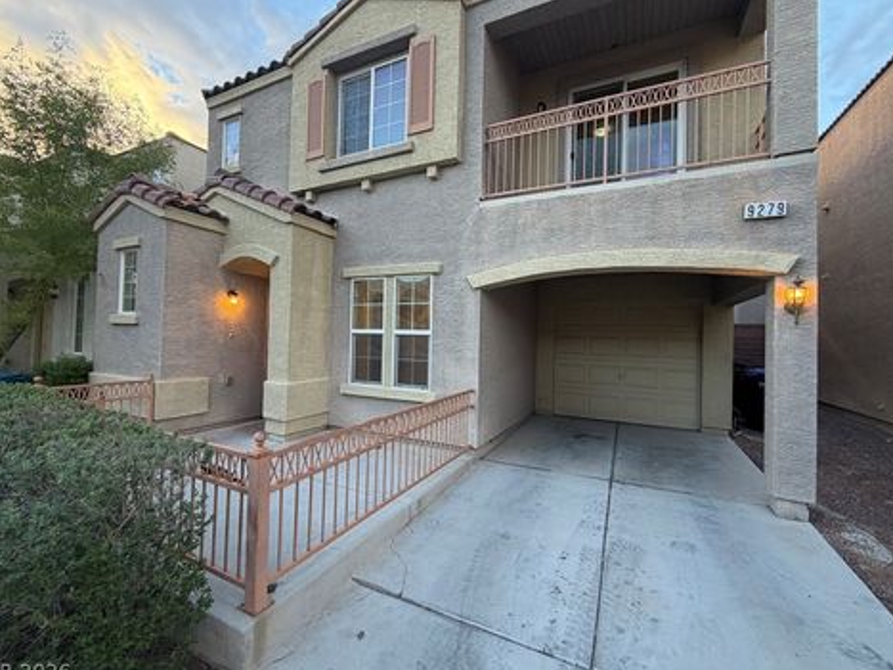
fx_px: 387
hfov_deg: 98.2
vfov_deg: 81.7
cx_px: 447
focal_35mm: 15
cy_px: 328
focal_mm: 2.22
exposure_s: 1/121
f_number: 2.2
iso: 125
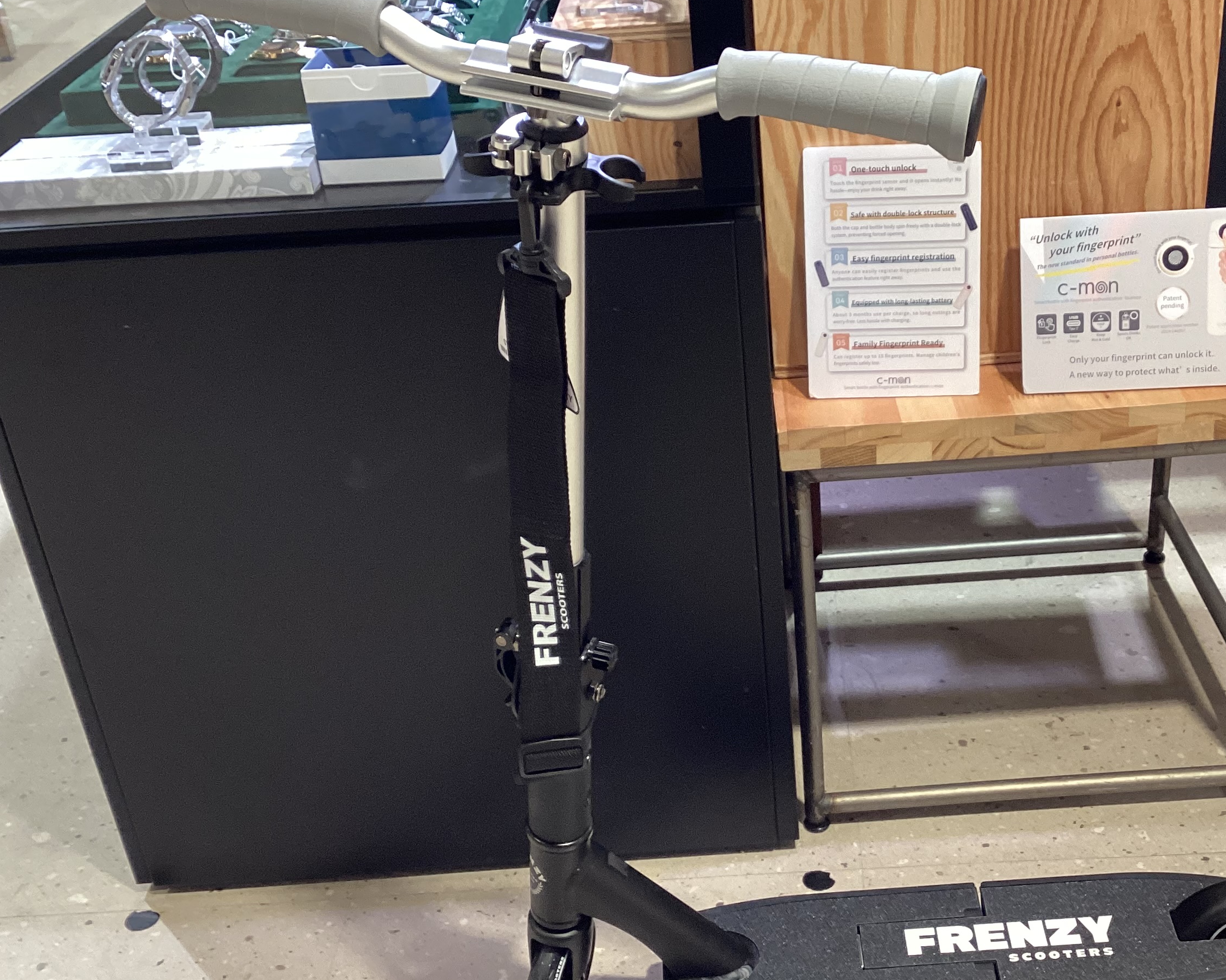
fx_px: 1597
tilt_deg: -32.0
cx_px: 758
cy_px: 547
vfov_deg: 34.1
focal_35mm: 44
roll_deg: +4.1
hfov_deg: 41.7
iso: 160
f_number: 2.4
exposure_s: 1/60
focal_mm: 3.3
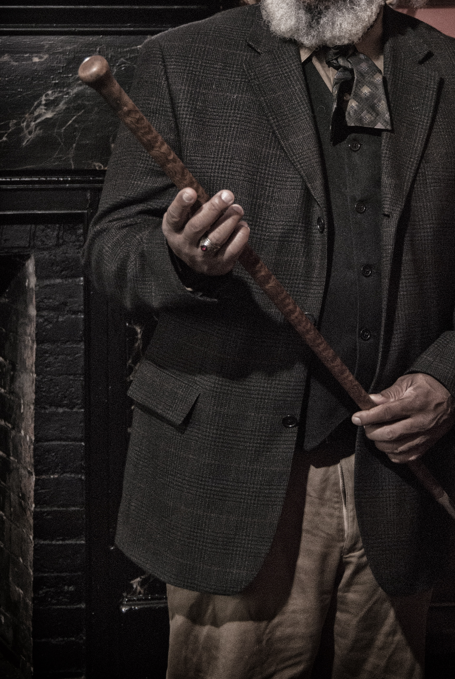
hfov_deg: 13.6
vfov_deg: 20.1
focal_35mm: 101
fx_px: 1904
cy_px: 211
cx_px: 301
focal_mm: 45
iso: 400
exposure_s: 1/60
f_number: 6.3
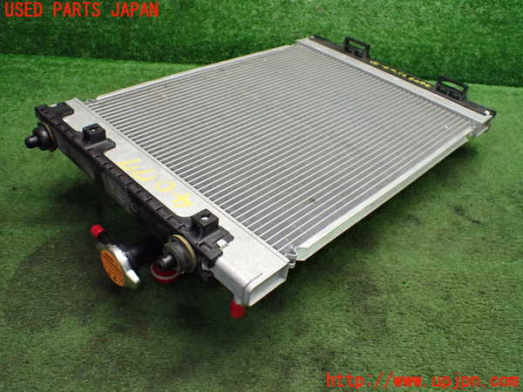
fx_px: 453
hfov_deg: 60.0
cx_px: 262
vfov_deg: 46.8
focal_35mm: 30
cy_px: 196
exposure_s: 1/125
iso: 640
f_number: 2.3
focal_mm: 5.4
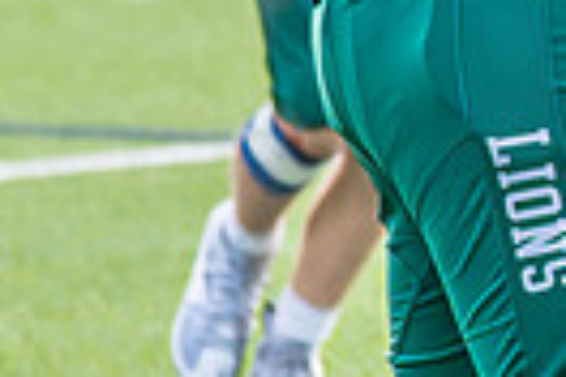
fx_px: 9417
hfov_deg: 3.4
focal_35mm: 599
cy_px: -447
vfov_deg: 2.3
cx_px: 1368
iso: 500
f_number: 2.8
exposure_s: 1/1600
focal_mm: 72
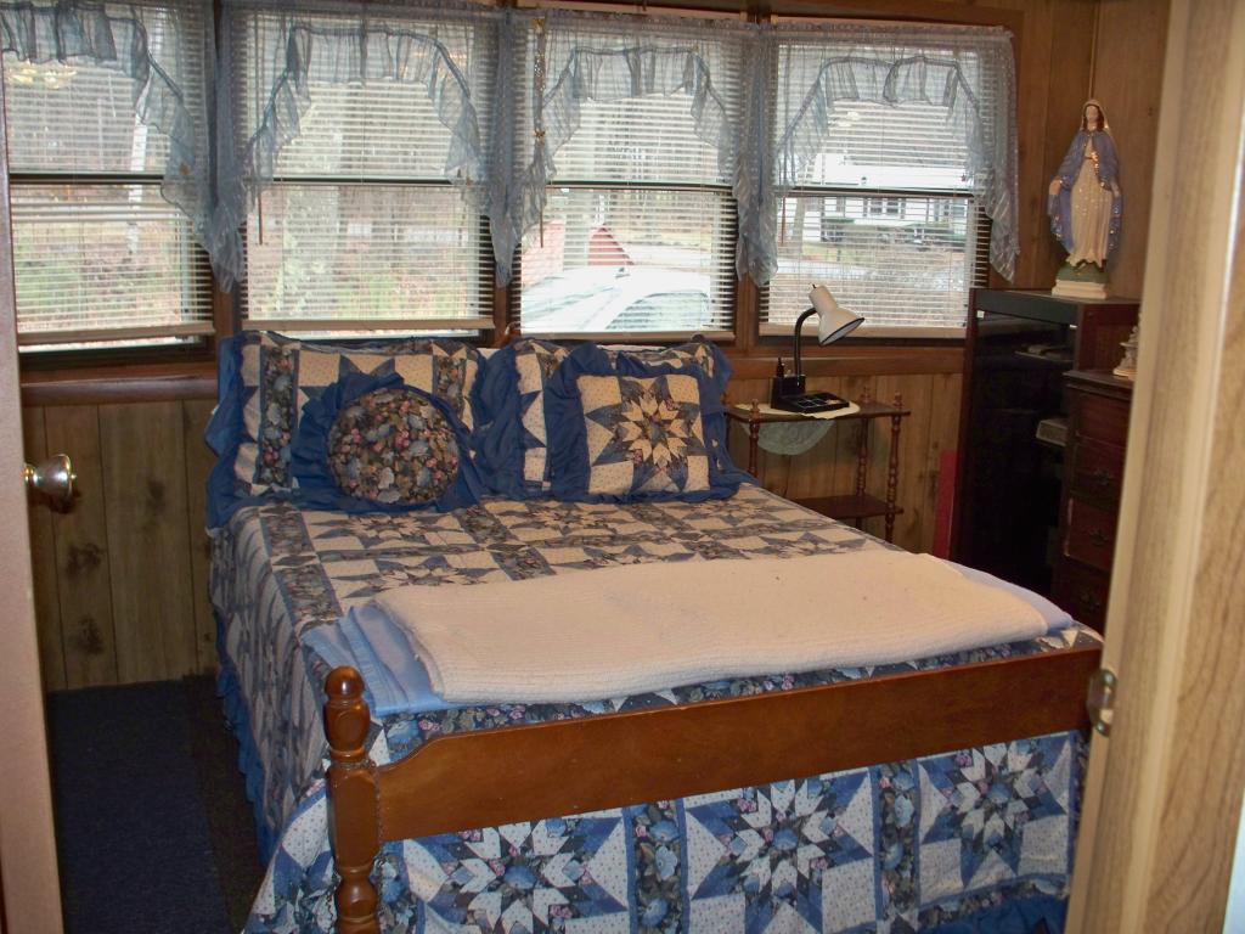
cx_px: 622
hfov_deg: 52.6
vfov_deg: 40.7
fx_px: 1259
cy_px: 467
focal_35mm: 35
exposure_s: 1/30
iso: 200
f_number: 2.8
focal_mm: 7.54
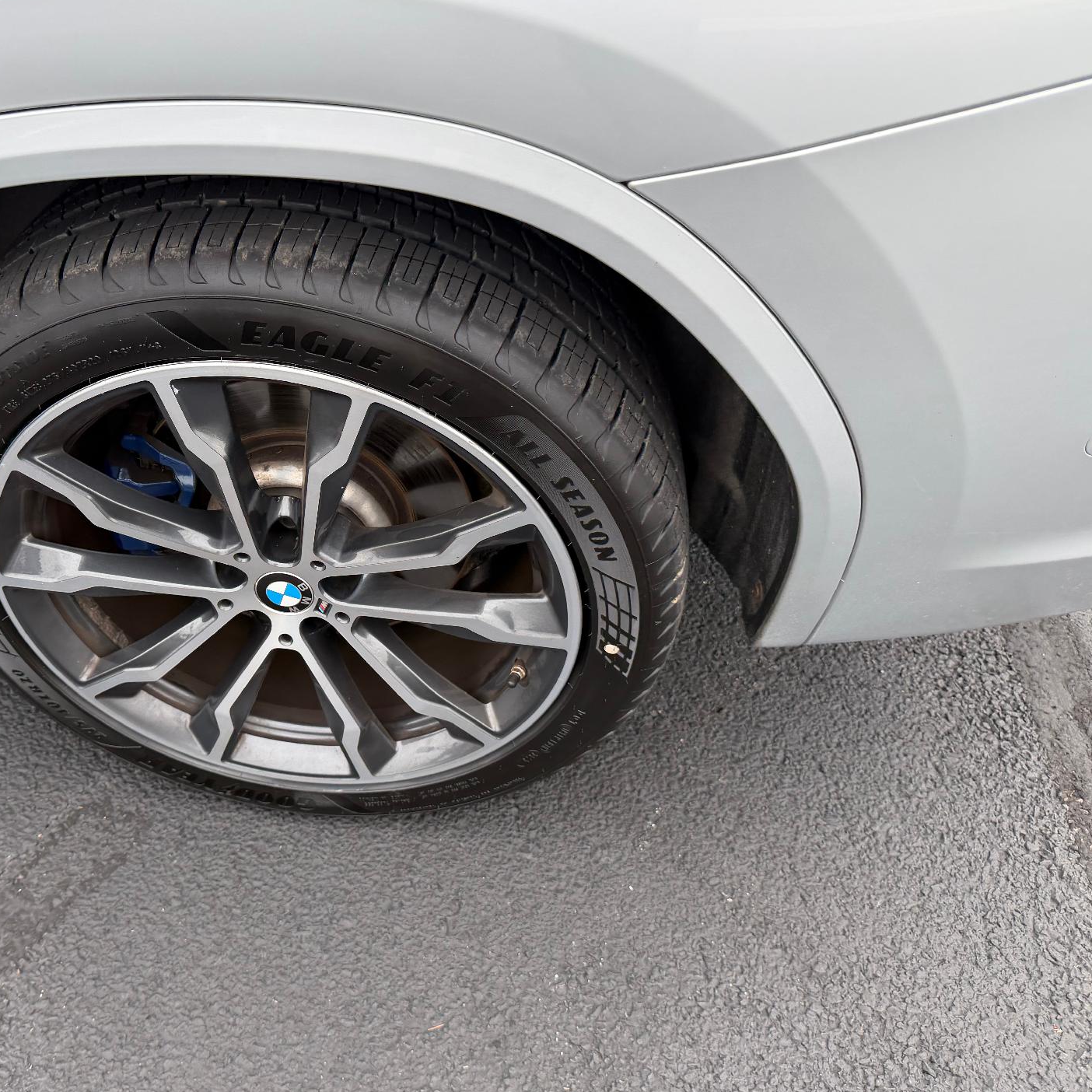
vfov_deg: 55.6
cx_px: 353
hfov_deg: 54.4
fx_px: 1035
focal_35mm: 29
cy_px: 553
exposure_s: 1/735
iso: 100
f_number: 1.78
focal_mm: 6.76
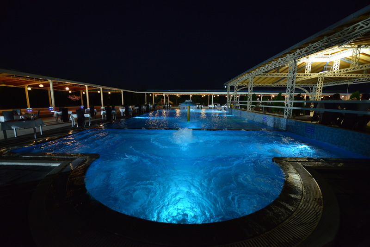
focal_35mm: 14
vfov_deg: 81.2
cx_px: 185
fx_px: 144
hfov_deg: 104.3
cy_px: 124
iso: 2500
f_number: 2.8
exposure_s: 1/80
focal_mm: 14
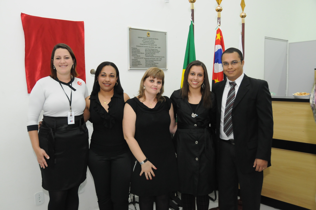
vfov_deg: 36.8
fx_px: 316
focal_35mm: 36
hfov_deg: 53.2
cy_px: 105
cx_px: 158
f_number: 3.8
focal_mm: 24
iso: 1250
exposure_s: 1/80
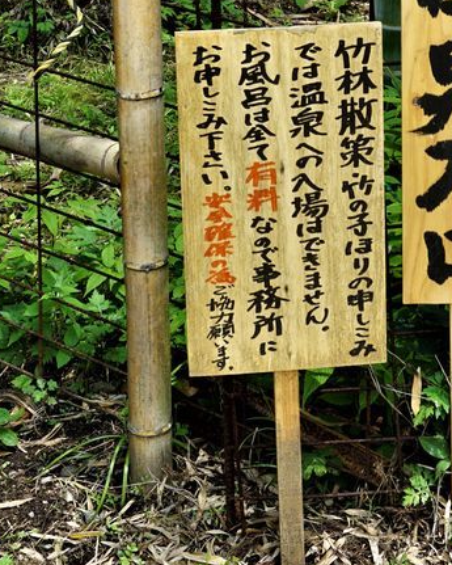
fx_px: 1571
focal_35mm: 94
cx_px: 297
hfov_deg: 16.3
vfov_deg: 19.3
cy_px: -89
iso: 100
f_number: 8
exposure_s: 1/80
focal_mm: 24
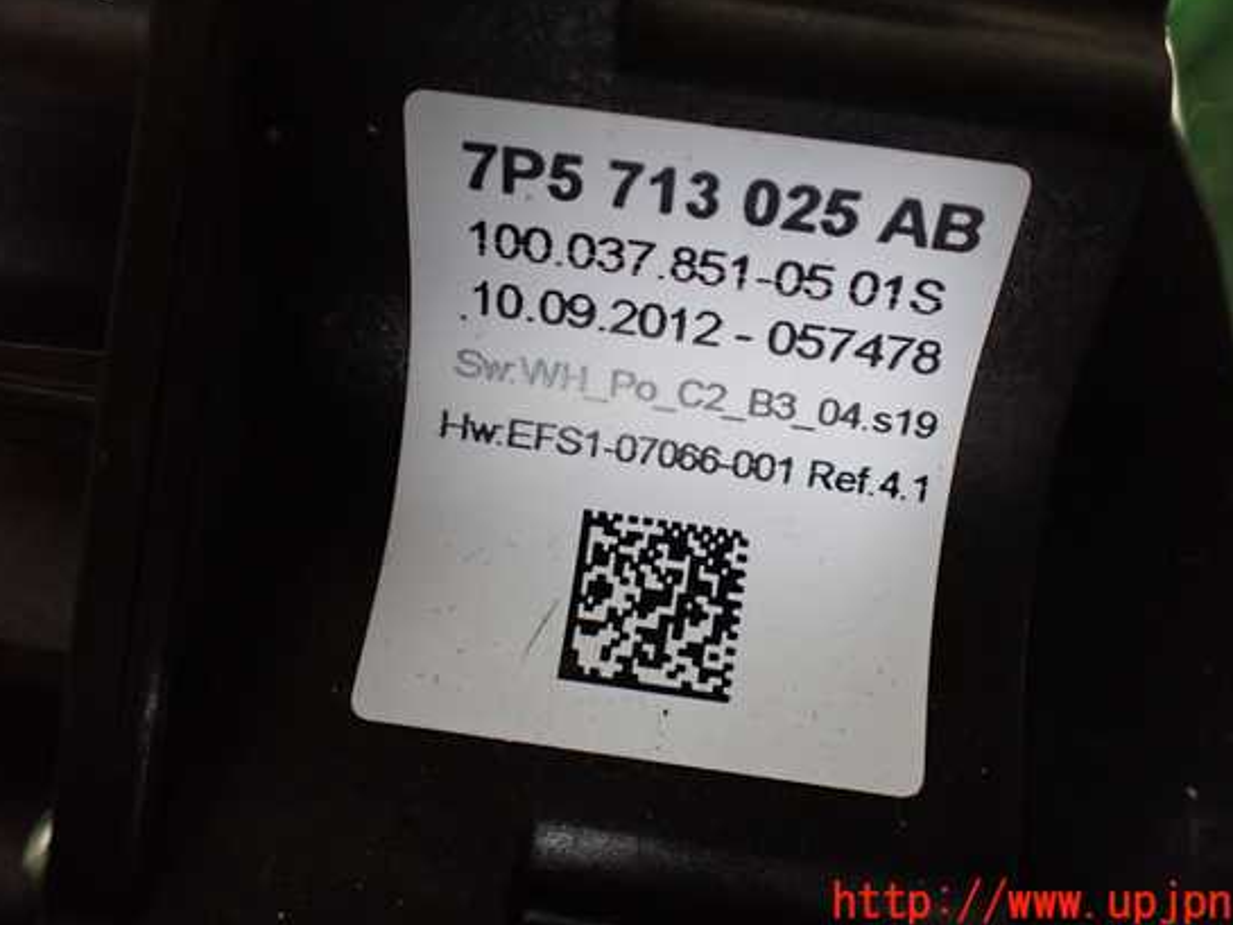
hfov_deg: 55.3
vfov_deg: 42.9
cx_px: 665
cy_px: 423
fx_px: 1176
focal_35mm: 33
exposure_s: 1/125
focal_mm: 5.4
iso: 800
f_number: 2.3
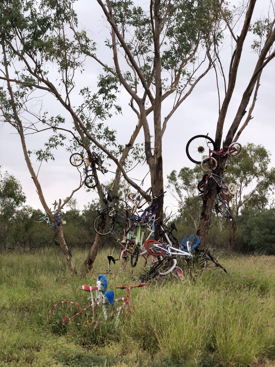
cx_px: 138
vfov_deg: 36.8
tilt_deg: +6.4
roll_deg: -1.5
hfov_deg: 28.0
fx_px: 551
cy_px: 184
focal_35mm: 52
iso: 16
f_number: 2.4
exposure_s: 1/390
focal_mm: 6
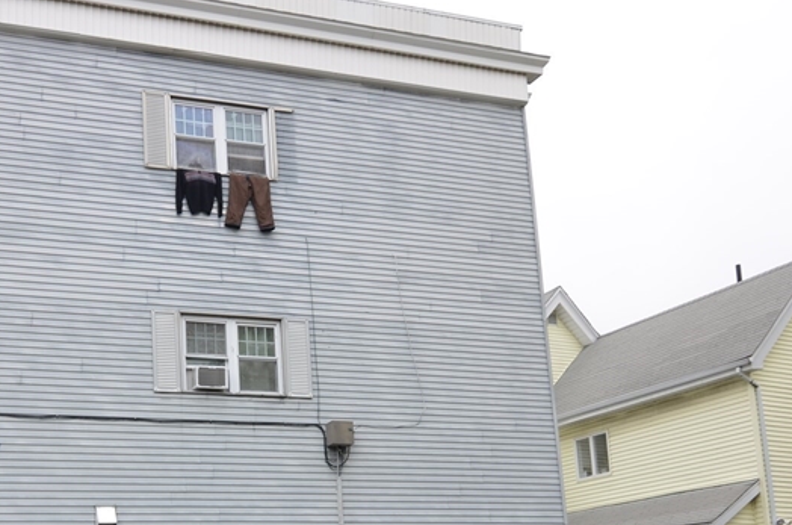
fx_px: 965
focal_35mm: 44
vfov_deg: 28.9
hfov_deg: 43.0
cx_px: 186
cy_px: 492
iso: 200
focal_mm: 15
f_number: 8
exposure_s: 1/250
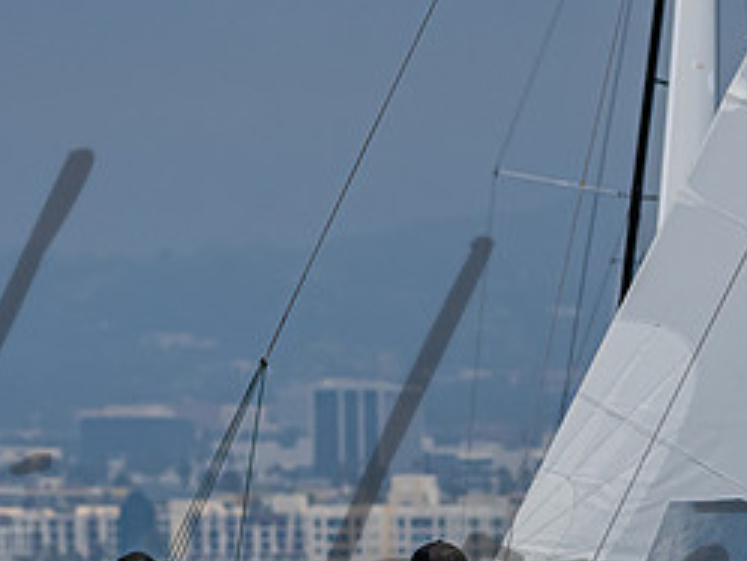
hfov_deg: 2.2
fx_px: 19431
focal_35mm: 900
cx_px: 70
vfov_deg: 1.7
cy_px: 668
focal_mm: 200
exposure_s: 1/2500
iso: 400
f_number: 6.3
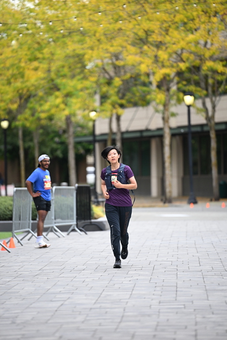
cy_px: 170
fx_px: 1890
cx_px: 114
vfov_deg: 10.3
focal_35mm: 200
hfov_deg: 6.9
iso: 640
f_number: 2.8
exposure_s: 1/1600
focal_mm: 200
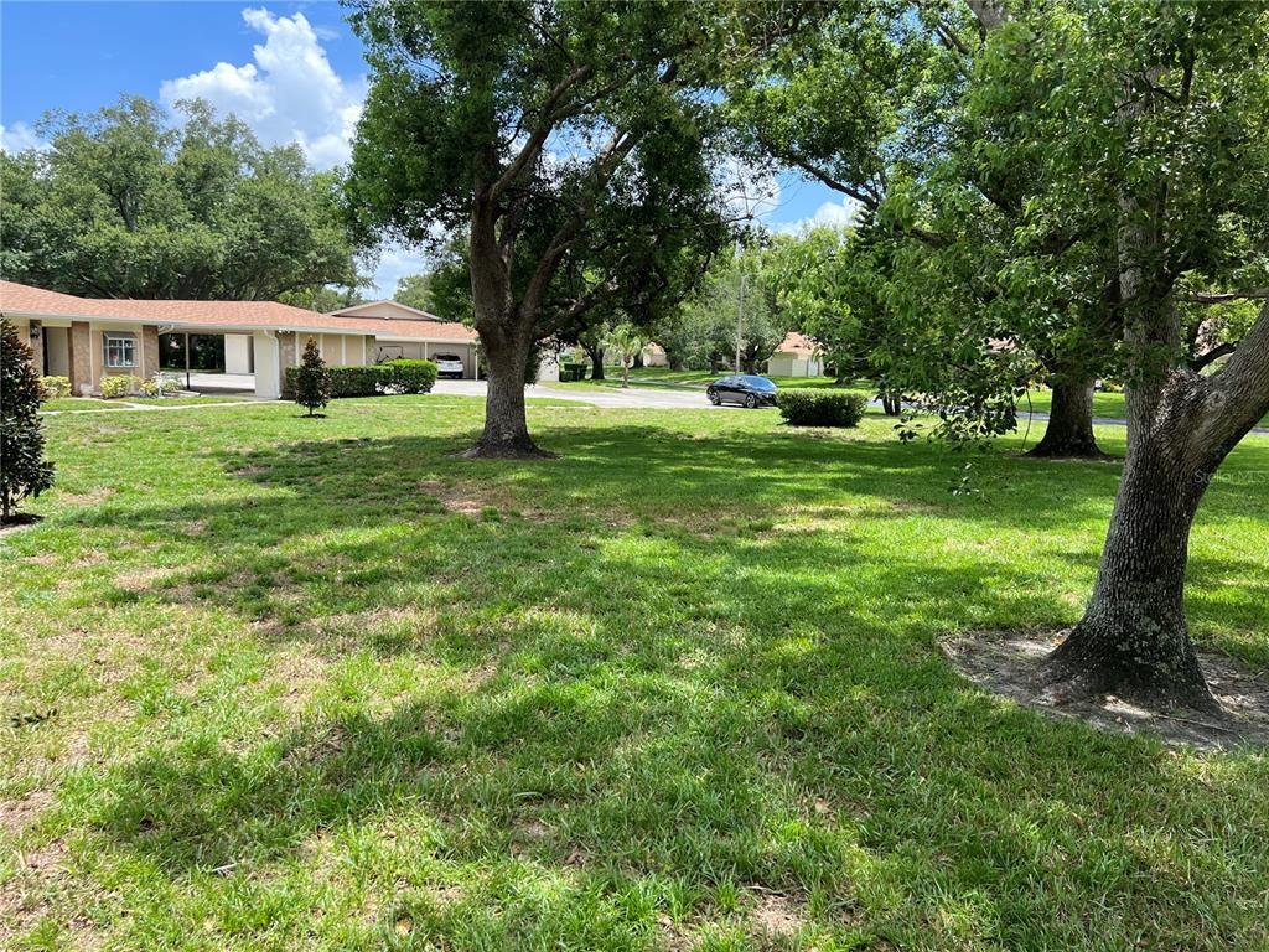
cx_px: 634
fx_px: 953
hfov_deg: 67.3
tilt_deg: -6.3
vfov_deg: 53.1
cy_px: 476
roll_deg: -1.7
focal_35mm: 26
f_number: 1.5
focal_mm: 5.7
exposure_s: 1/1326
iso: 50
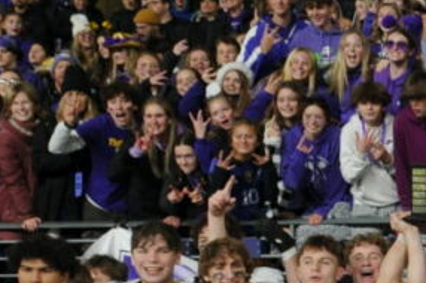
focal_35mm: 145
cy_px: 329
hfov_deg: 12.4
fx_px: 1712
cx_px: 874
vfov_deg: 9.3
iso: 200
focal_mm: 17
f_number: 3.5
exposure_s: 1/50
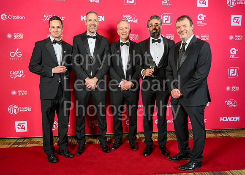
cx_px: 132
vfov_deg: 42.2
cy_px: 86
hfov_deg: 56.8
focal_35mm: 33
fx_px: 226
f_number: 6.3
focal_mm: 28.5
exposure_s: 1/160
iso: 250
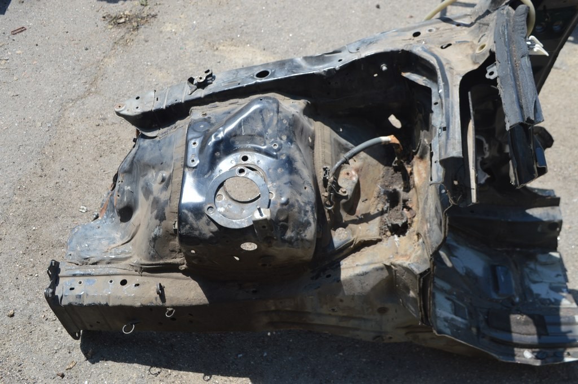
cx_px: 289
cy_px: 192
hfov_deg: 51.3
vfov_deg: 35.4
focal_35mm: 38
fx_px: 602
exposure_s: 1/200
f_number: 7.1
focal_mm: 25
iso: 100
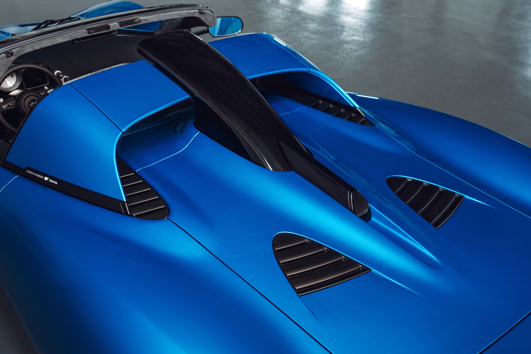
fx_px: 649
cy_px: 177
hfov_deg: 44.5
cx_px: 266
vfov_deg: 30.6
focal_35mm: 44
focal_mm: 44
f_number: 9
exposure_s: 2.5
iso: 400
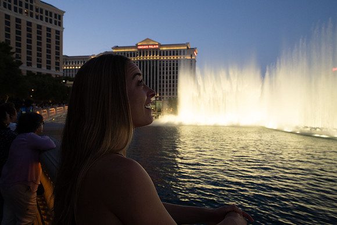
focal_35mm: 30
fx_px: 281
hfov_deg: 61.9
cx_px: 168
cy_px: 112
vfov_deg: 43.6
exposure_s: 1/60
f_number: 9
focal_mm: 30
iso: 2500
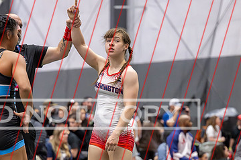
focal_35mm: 165
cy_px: 121
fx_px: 1104
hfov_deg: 12.4
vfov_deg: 8.3
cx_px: 90
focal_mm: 95
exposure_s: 1/640
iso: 11400
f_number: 2.8
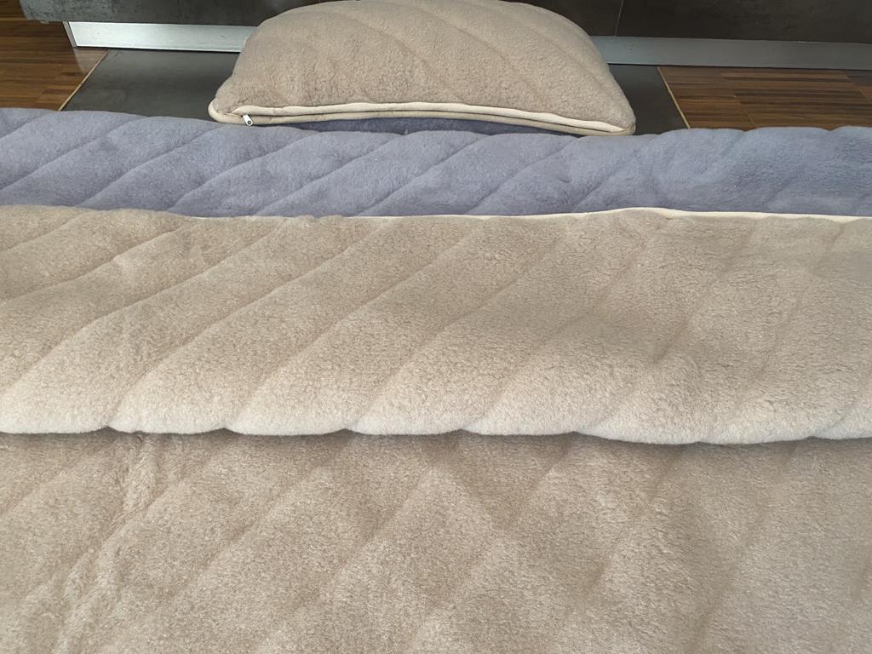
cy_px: 327
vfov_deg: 53.1
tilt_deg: -44.4
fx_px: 655
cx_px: 436
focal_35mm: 26
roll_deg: -2.3
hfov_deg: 67.3
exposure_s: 1/60
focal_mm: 4.25
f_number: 1.8
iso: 160
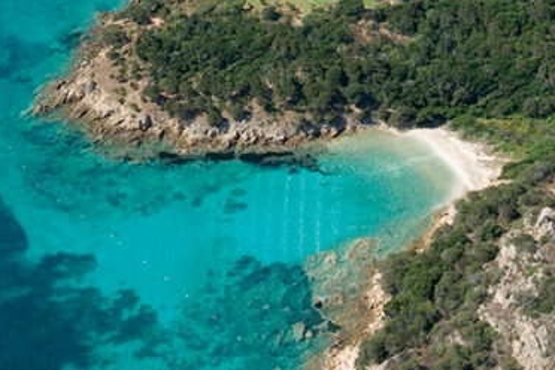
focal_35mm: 99
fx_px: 1526
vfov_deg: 13.2
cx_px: 295
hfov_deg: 20.6
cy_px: -137
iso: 100
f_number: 5.6
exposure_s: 1/100
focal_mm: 24
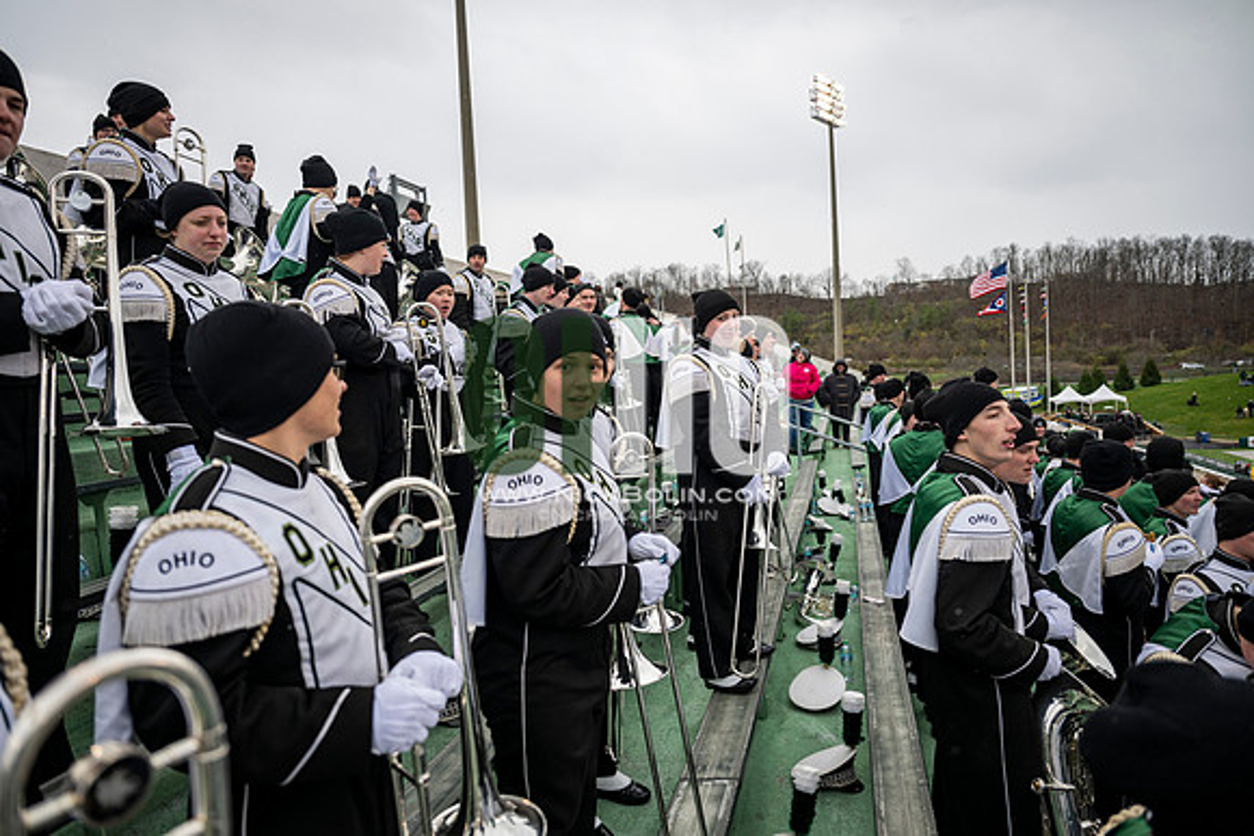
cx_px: 627
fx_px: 836
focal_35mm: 24
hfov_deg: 73.7
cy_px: 418
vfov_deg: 53.2
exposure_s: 1/500
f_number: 2.8
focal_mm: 24
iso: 160
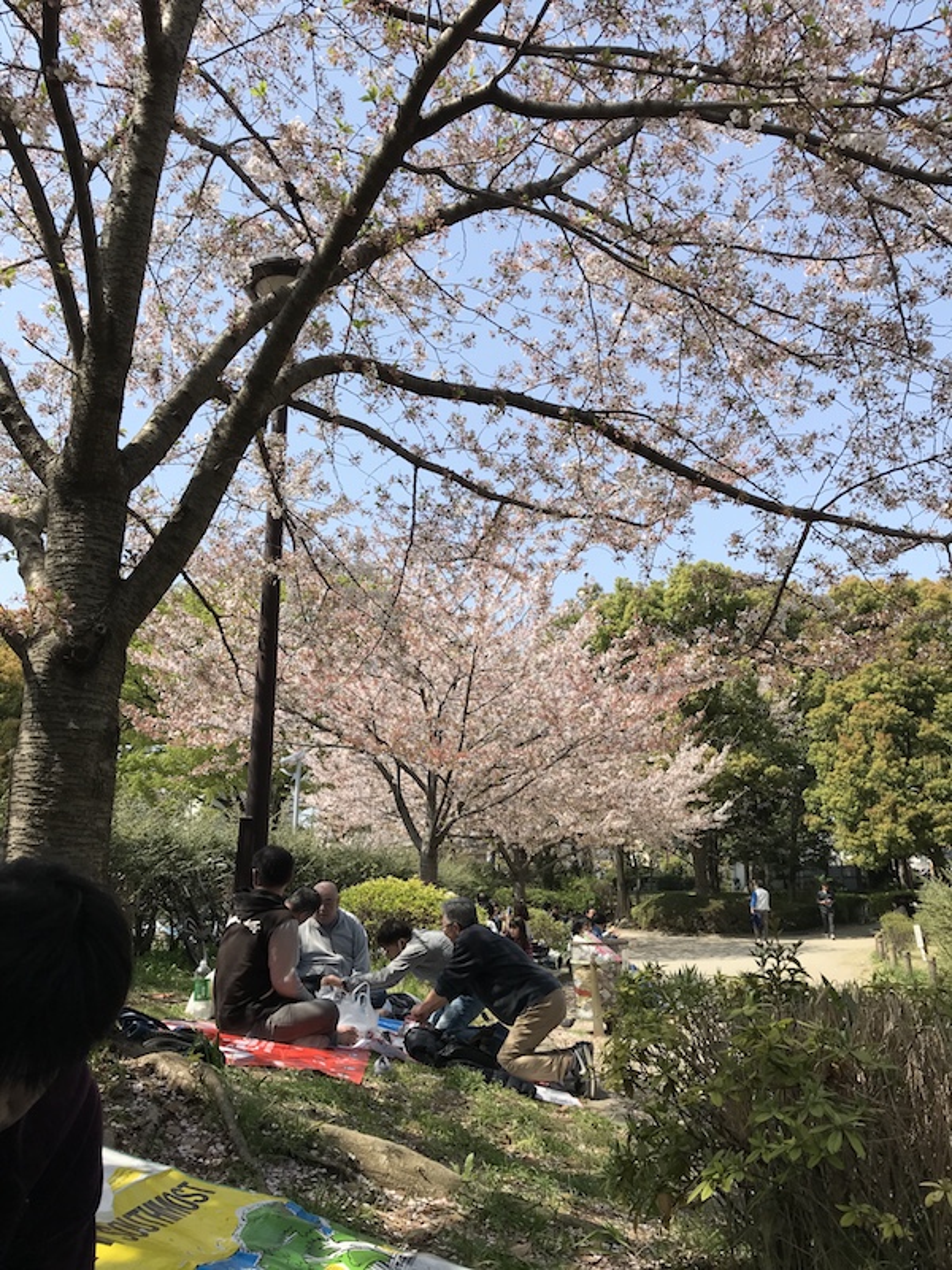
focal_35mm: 28
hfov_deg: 49.7
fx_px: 1027
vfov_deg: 63.4
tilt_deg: +16.2
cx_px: 476
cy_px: 635
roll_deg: +0.2
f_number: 1.8
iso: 20
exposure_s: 1/1681
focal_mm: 3.99
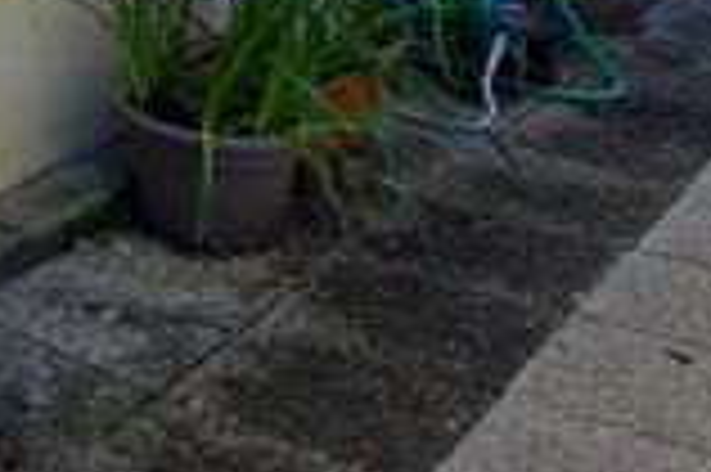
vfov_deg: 17.4
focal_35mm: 67
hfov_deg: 22.1
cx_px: -479
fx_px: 1322
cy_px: -310
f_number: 7.1
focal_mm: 10
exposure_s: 1/200
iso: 100
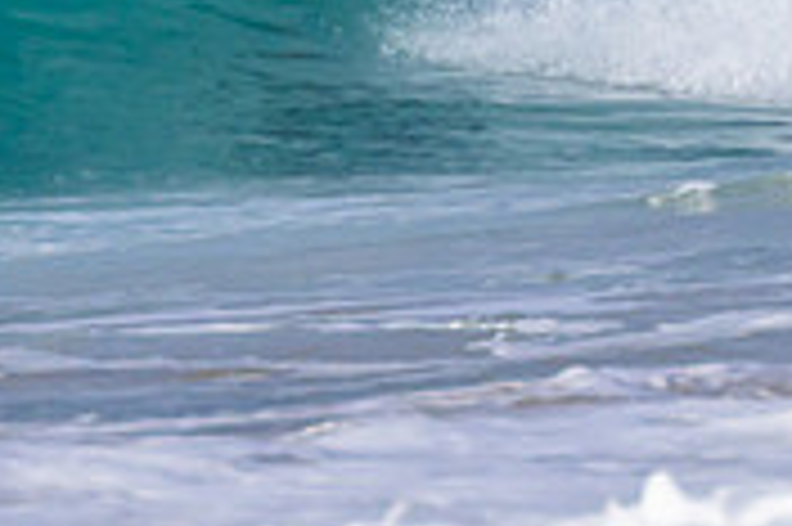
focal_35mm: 3400
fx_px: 74729
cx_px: 728
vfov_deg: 0.4
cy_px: -112
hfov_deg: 0.6
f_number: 11
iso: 640
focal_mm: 800
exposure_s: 1/2000
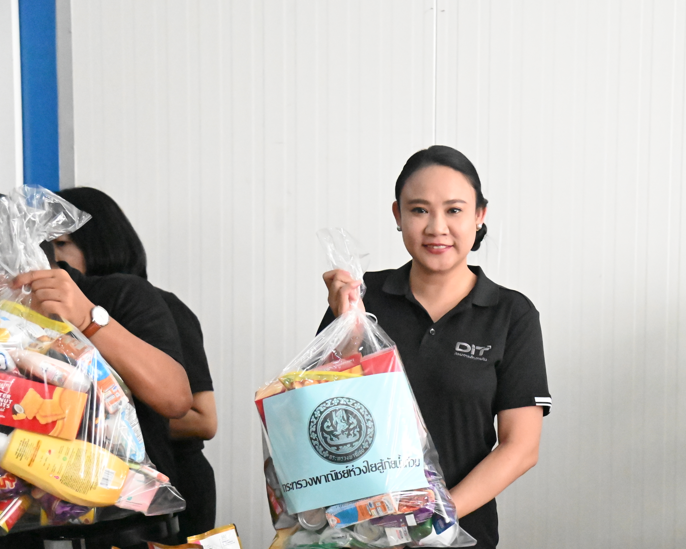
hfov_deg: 26.6
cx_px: 453
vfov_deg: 21.5
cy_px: 333
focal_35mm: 71
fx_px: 1442
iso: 51200
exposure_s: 1/2500
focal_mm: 50
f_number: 4
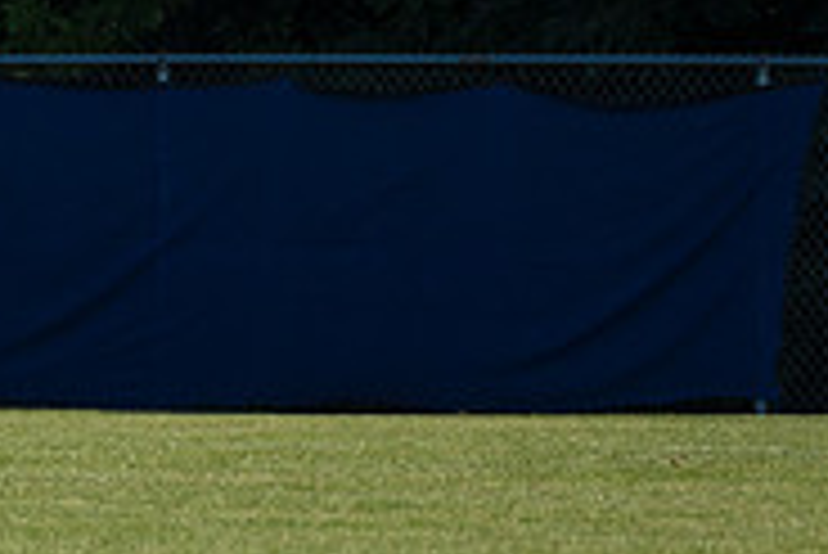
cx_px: -396
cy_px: 282
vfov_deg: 1.3
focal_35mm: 1072
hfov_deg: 1.9
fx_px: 24675
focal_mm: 340
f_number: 5.6
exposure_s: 1/2000
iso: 320
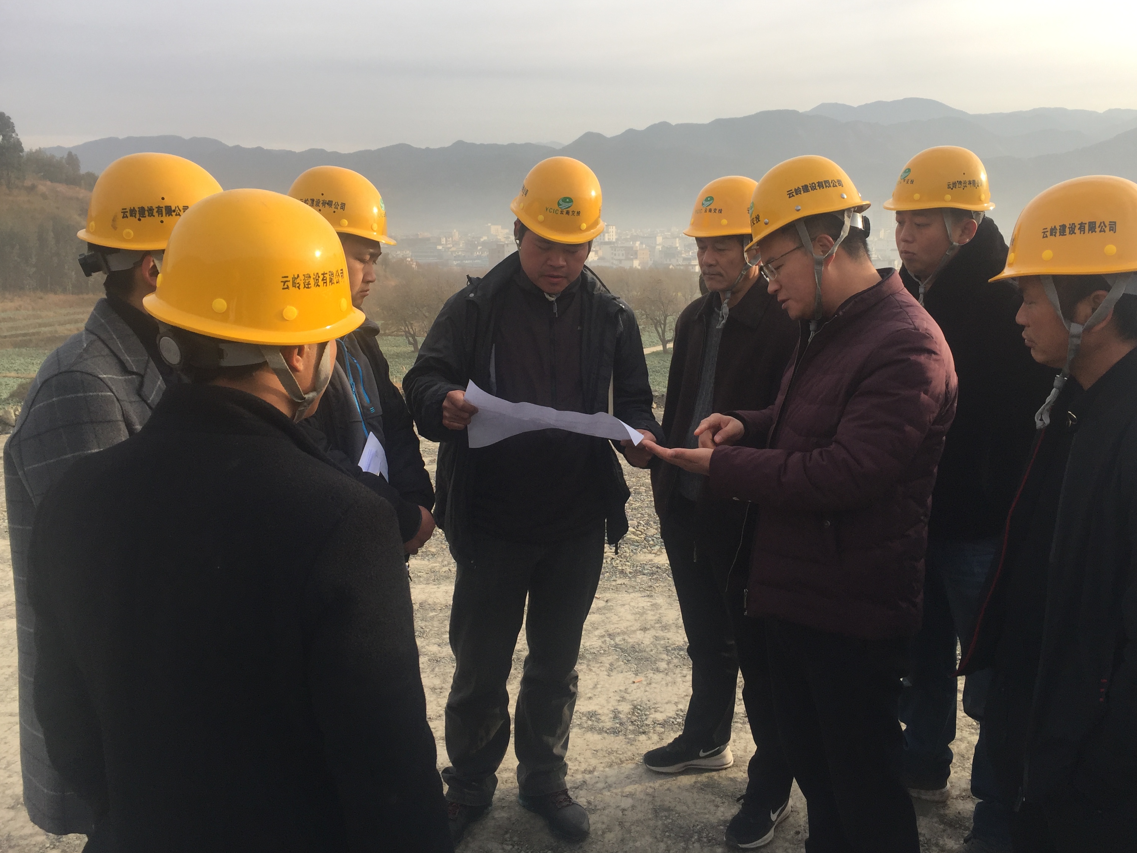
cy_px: 404
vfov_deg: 45.4
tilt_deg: -8.5
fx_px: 1018
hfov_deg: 58.3
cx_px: 605
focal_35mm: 31
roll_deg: -0.3
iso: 32
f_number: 2.2
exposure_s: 1/659
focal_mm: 4.15
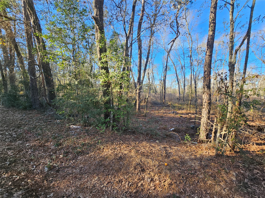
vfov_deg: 89.9
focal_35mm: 13
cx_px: 132
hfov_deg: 106.2
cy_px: 99
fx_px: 100
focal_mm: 2.2
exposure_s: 1/265
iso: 50
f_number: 2.2
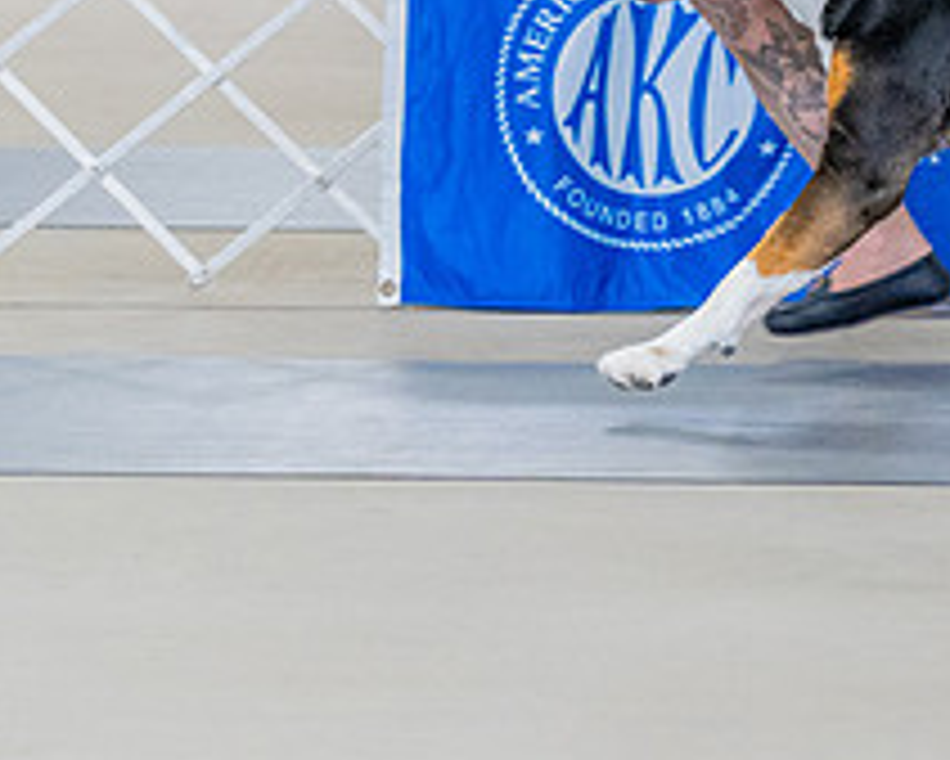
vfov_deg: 4.1
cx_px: 867
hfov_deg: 5.1
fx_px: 10549
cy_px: -234
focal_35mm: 375
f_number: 3.5
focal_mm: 125
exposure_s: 1/400
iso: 6400
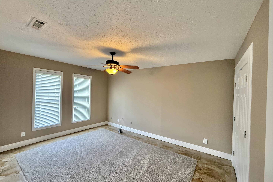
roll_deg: -2.1
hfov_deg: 100.4
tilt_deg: +0.6
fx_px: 114
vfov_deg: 77.3
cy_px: 93
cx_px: 138
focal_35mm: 15
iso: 400
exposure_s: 1/74
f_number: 2.2
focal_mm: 2.22
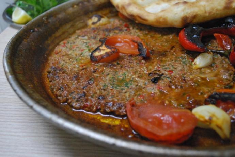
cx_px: 118
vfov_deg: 34.3
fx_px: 255
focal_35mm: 39
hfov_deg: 49.5
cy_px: 78
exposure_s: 1/20
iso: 1600
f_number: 4.5
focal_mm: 26
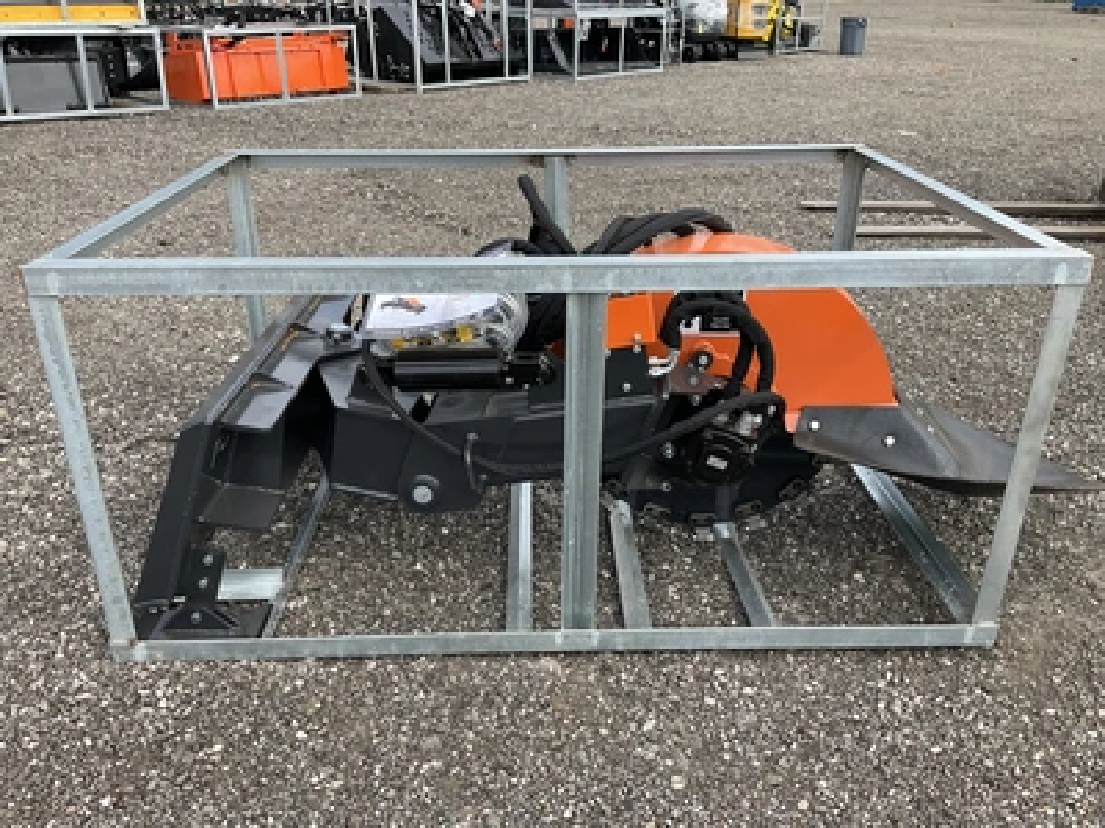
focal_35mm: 29
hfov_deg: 61.7
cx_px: 552
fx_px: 926
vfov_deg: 48.2
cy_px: 414
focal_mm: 3
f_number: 1.8
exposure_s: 1/574
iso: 25
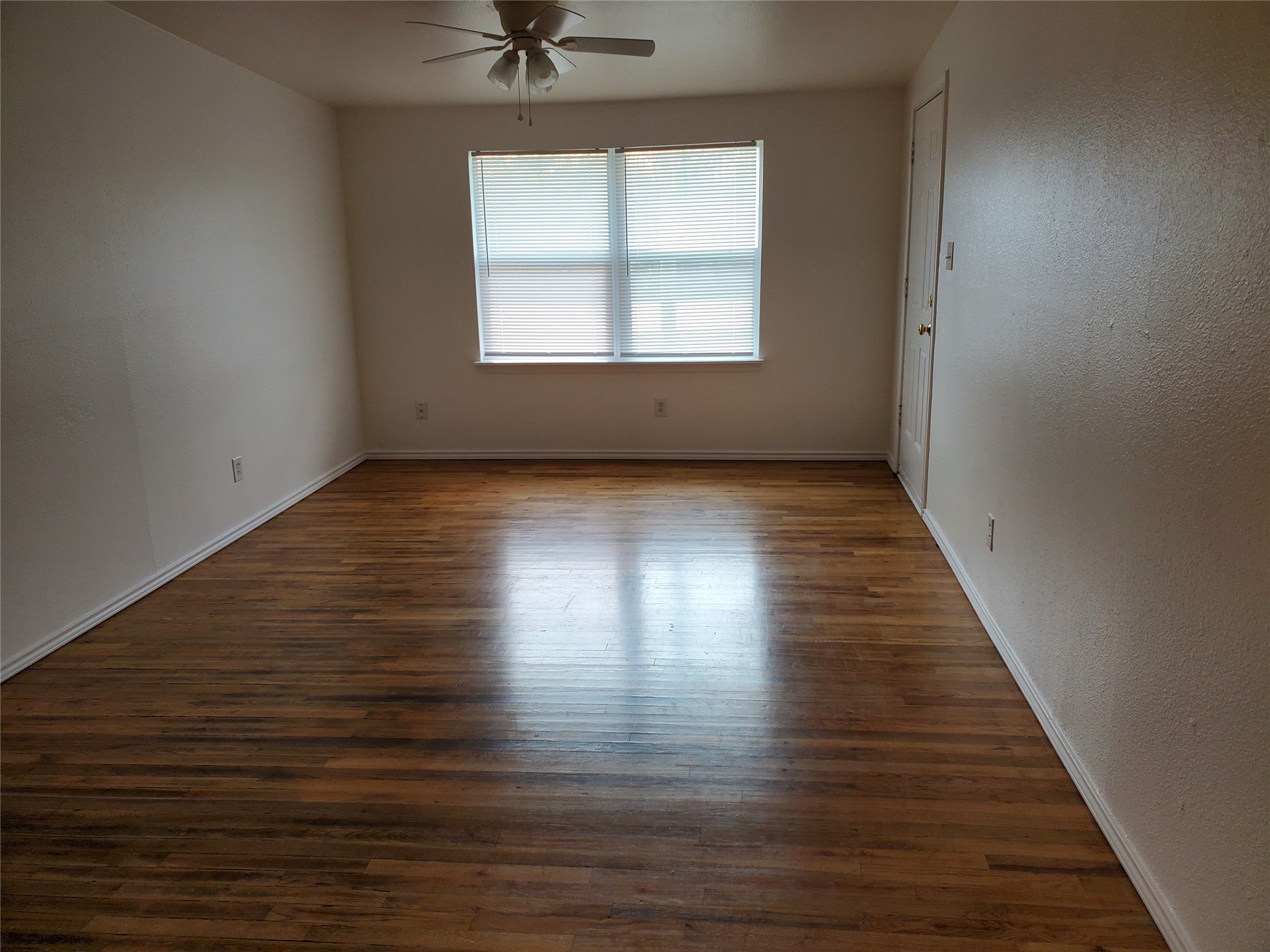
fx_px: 954
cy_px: 476
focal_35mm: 26
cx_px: 635
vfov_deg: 53.1
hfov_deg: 67.3
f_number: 2.4
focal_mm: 4.3
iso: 100
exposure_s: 1/120
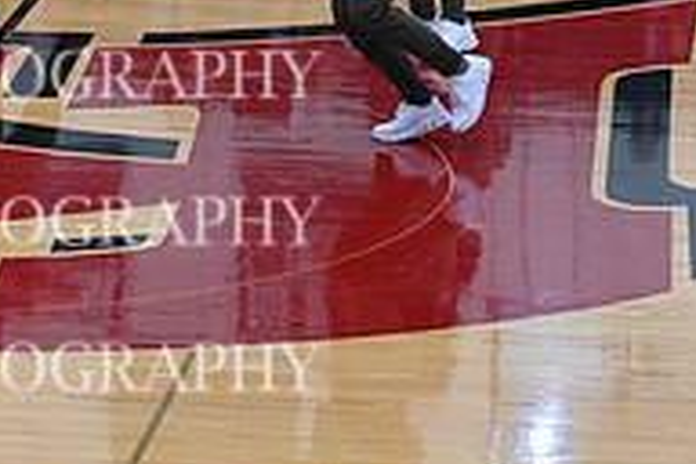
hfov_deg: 7.1
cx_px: -203
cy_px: 2
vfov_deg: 4.8
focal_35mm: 287
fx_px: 5548
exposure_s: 1/400
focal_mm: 95
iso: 4000
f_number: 4
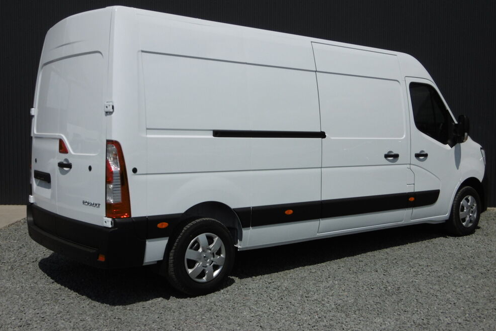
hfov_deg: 48.5
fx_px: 551
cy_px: 164
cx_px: 247
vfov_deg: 33.4
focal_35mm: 40
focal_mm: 6.8
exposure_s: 1/640
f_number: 9.3
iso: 100
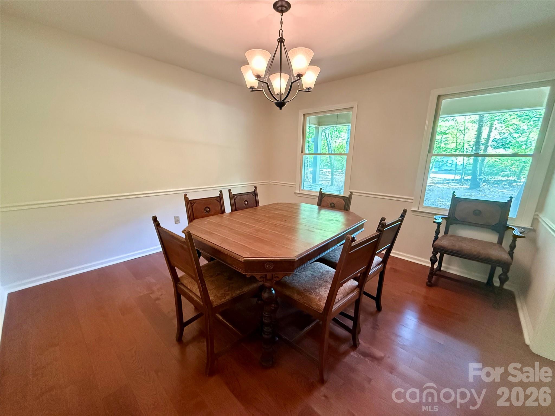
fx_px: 224
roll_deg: -1.1
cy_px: 208
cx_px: 278
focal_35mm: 14
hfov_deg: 102.1
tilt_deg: -12.7
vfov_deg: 85.7
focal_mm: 2.22
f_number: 2.2
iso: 1250
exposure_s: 1/60
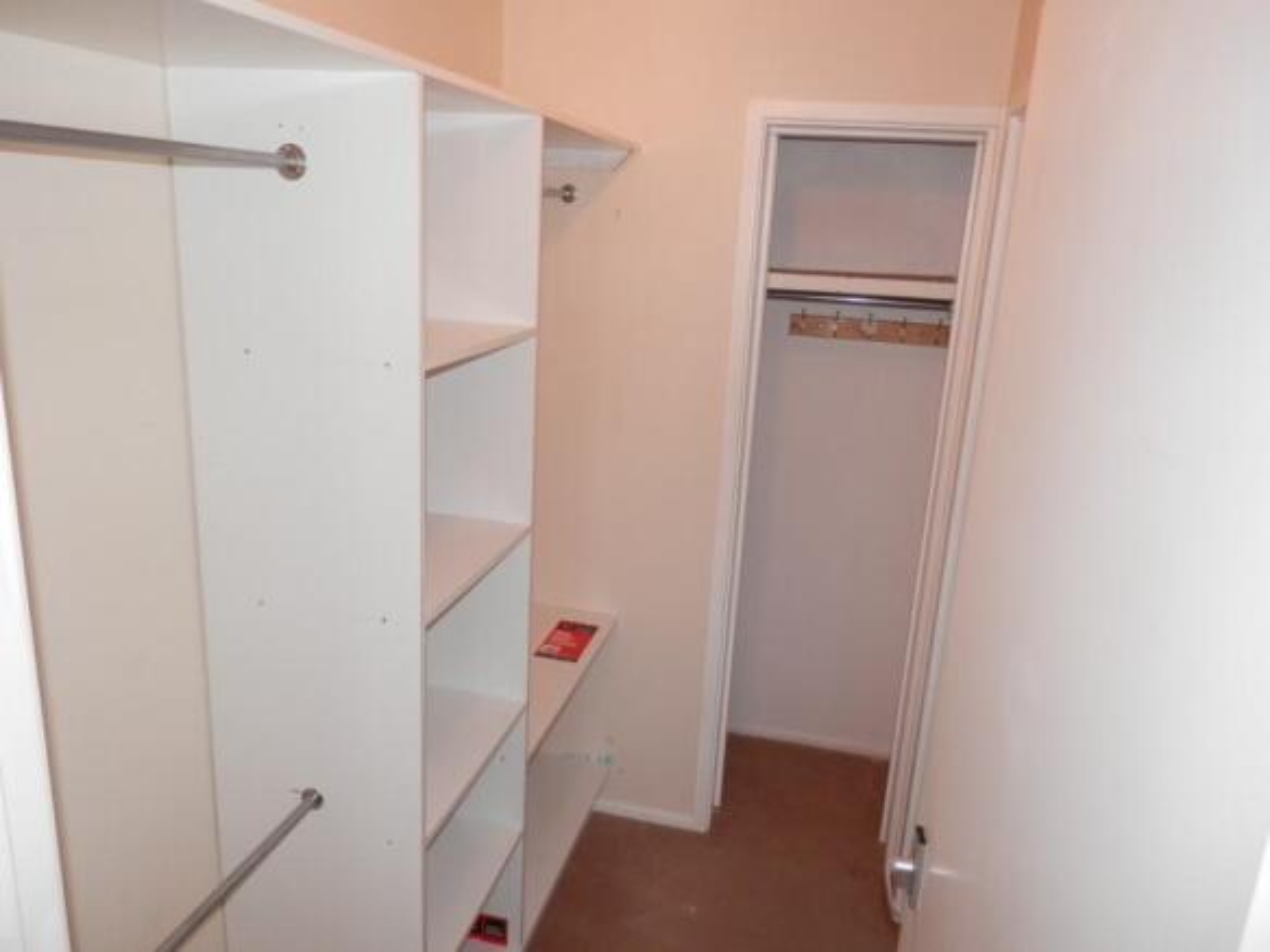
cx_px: 635
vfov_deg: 54.9
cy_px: 476
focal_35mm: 25
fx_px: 917
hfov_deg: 69.4
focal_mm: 4.5
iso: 100
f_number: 3
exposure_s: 1/30
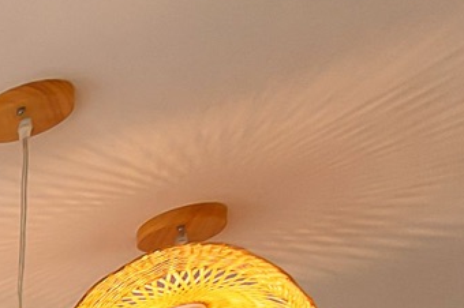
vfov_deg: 9.1
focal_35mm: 113
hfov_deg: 10.3
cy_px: 1002
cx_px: -1055
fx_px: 1455
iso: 250
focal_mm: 16
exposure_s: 1/60
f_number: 4.5
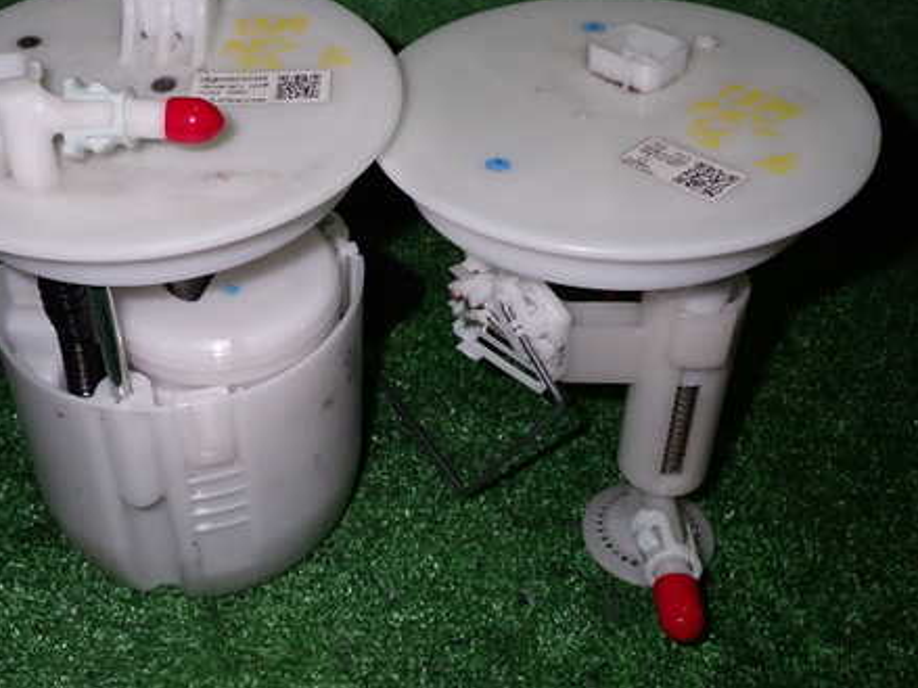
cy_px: 272
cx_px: 376
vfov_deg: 35.0
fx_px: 1087
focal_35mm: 41
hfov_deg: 45.6
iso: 200
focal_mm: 5.4
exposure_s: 1/30
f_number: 6.3
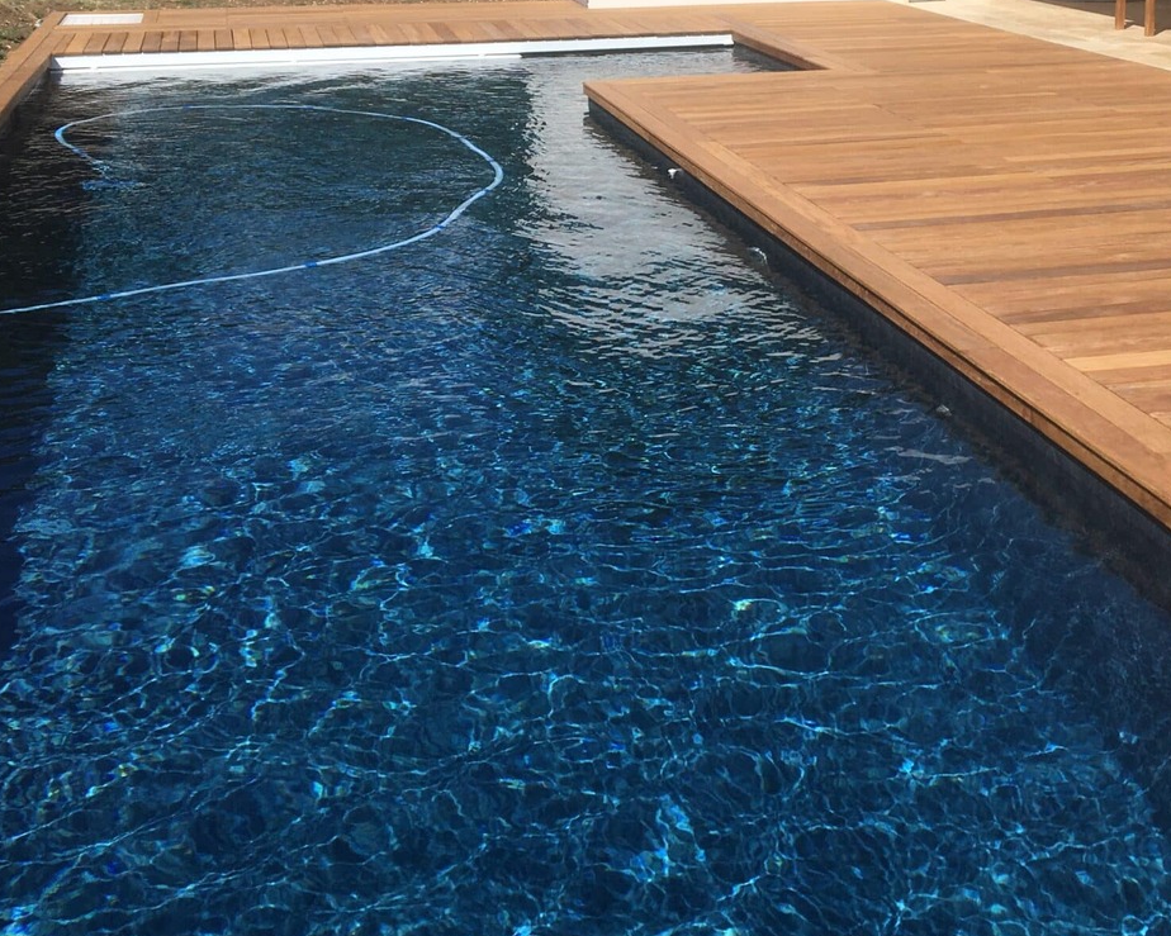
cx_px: 762
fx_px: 1698
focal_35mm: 49
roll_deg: -0.1
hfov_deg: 37.7
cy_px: 276
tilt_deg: -14.4
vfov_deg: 30.5
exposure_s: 1/2849
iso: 25
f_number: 2.2
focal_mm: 4.15
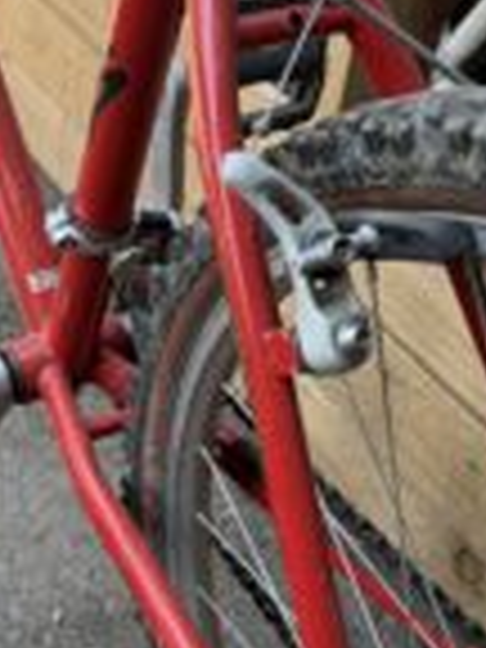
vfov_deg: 32.2
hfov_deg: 24.4
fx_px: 1123
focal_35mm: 60
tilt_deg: -40.5
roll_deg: -3.1
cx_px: 270
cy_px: 351
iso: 100
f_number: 1.78
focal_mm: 6.76
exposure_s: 1/314
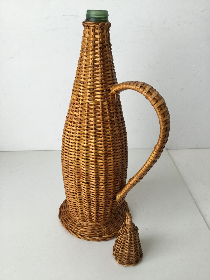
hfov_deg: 45.4
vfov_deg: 58.4
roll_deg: +1.7
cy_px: 140
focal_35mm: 31
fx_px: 251
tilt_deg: -26.9
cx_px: 105
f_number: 2.4
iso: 125
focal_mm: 3.3
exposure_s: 1/33
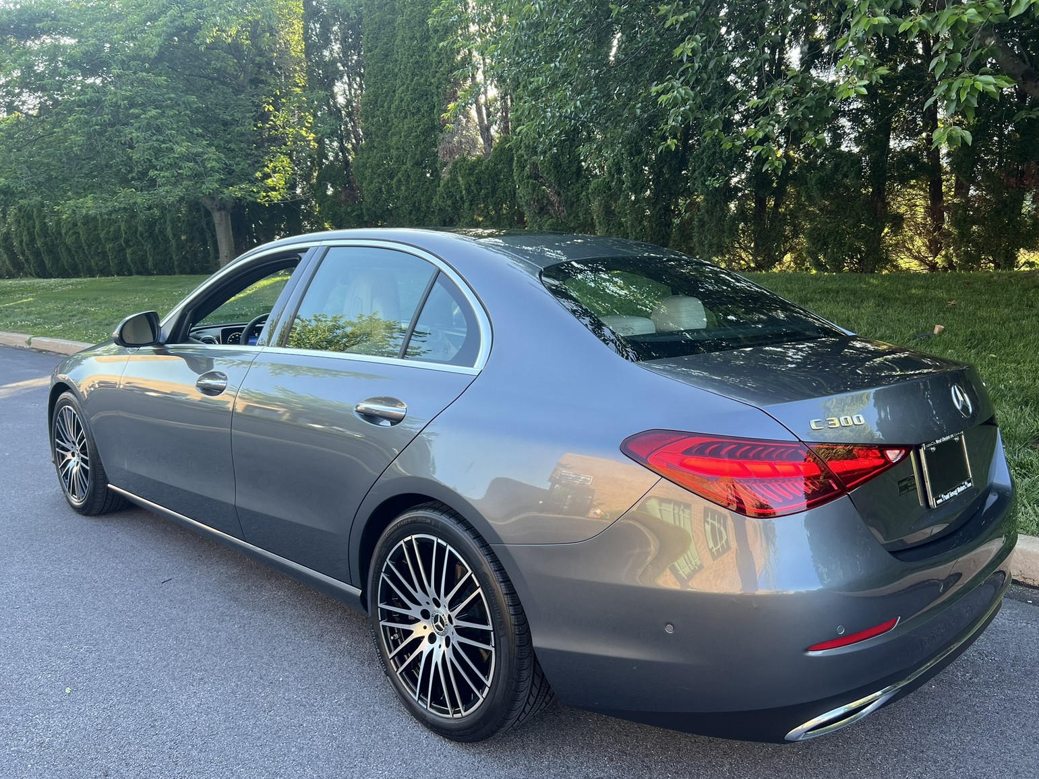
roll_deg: -0.9
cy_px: 404
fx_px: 810
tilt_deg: -10.1
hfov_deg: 65.3
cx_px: 528
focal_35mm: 27
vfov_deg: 51.3
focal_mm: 5.7
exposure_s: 1/300
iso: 64
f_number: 1.5
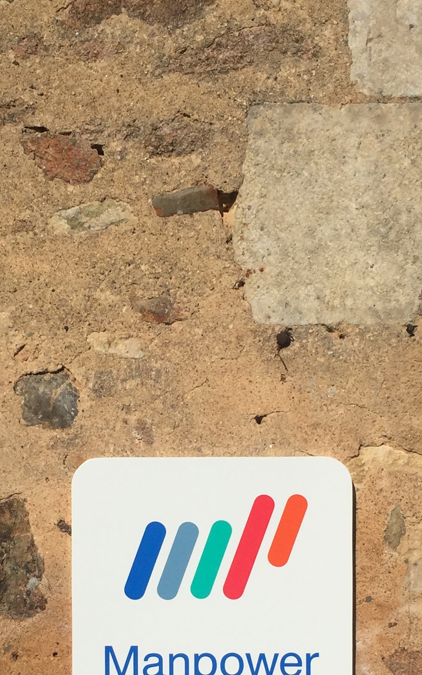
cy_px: 560
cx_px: 192
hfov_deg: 18.9
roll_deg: +0.2
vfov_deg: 29.0
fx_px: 1269
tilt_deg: -1.2
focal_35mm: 69
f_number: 2.2
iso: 32
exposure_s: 1/7937
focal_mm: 4.15
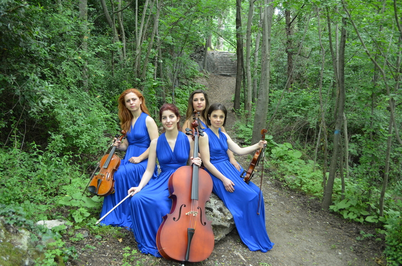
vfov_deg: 39.8
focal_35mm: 33
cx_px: 201
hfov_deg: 57.3
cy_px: 133
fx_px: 368
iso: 640
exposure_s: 1/60
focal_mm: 22
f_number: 4
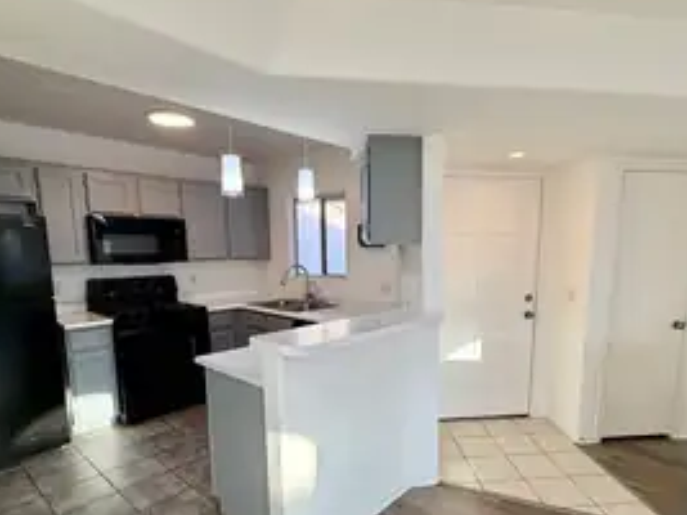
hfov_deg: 78.6
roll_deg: -0.4
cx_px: 391
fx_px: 417
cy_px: 306
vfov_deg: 62.9
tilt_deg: -8.3
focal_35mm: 21
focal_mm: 2.22
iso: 80
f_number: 2.2
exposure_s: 1/120
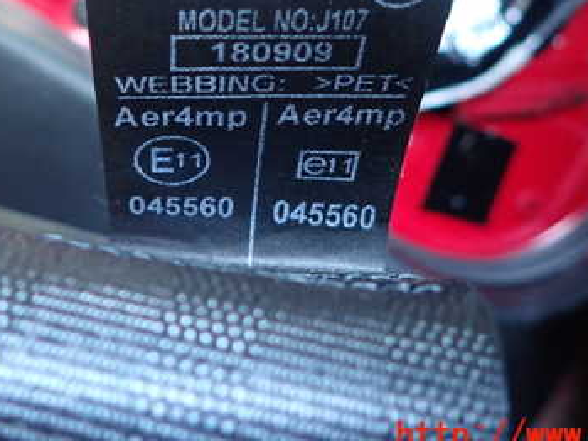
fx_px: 731
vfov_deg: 32.6
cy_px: 79
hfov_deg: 43.8
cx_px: 271
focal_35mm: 43
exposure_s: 1/25
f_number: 2
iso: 800
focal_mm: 4.5
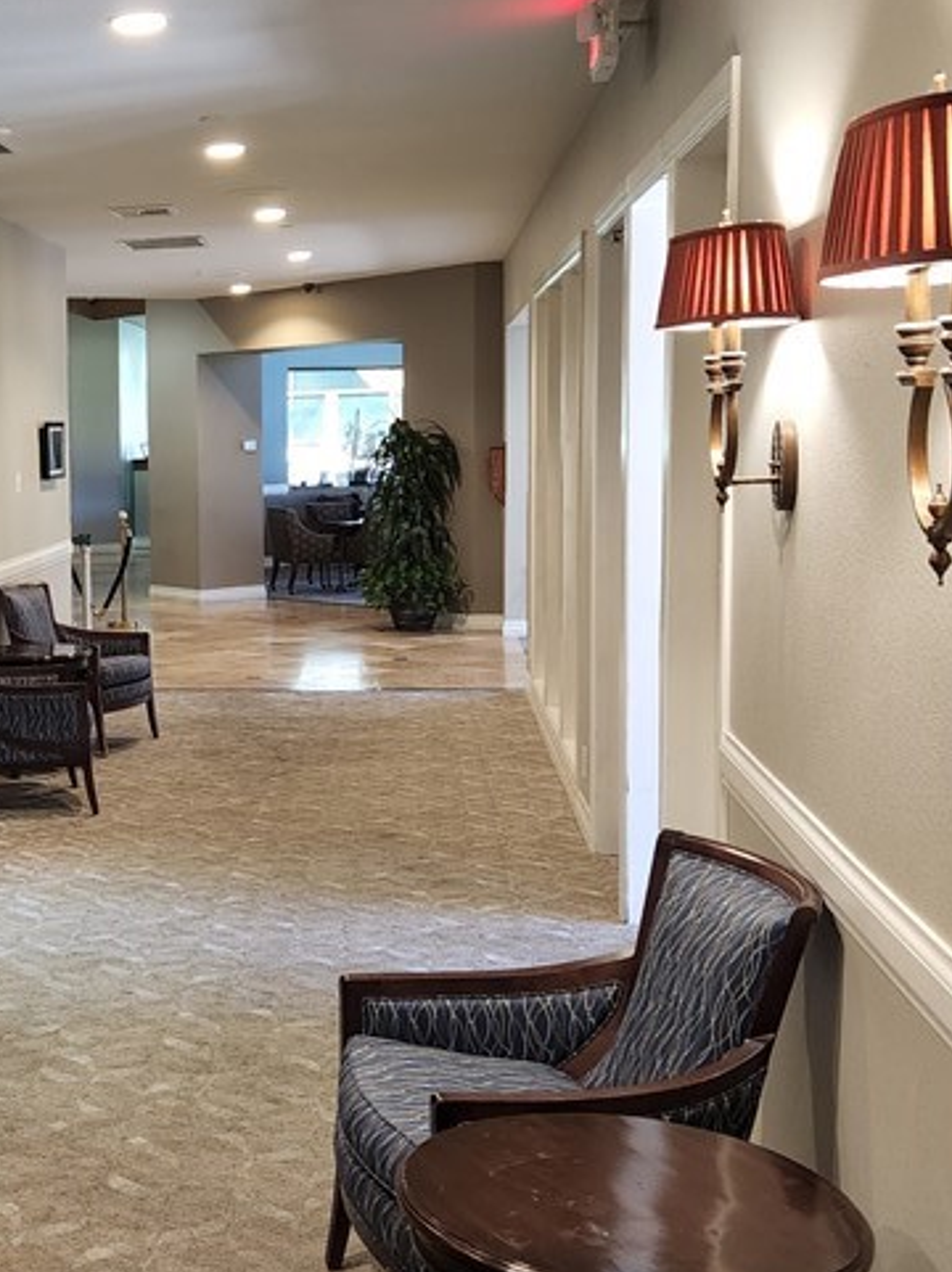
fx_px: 1799
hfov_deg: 27.8
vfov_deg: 38.9
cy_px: 619
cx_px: -19
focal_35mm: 49
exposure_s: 1/120
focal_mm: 5.4
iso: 640
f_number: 1.8
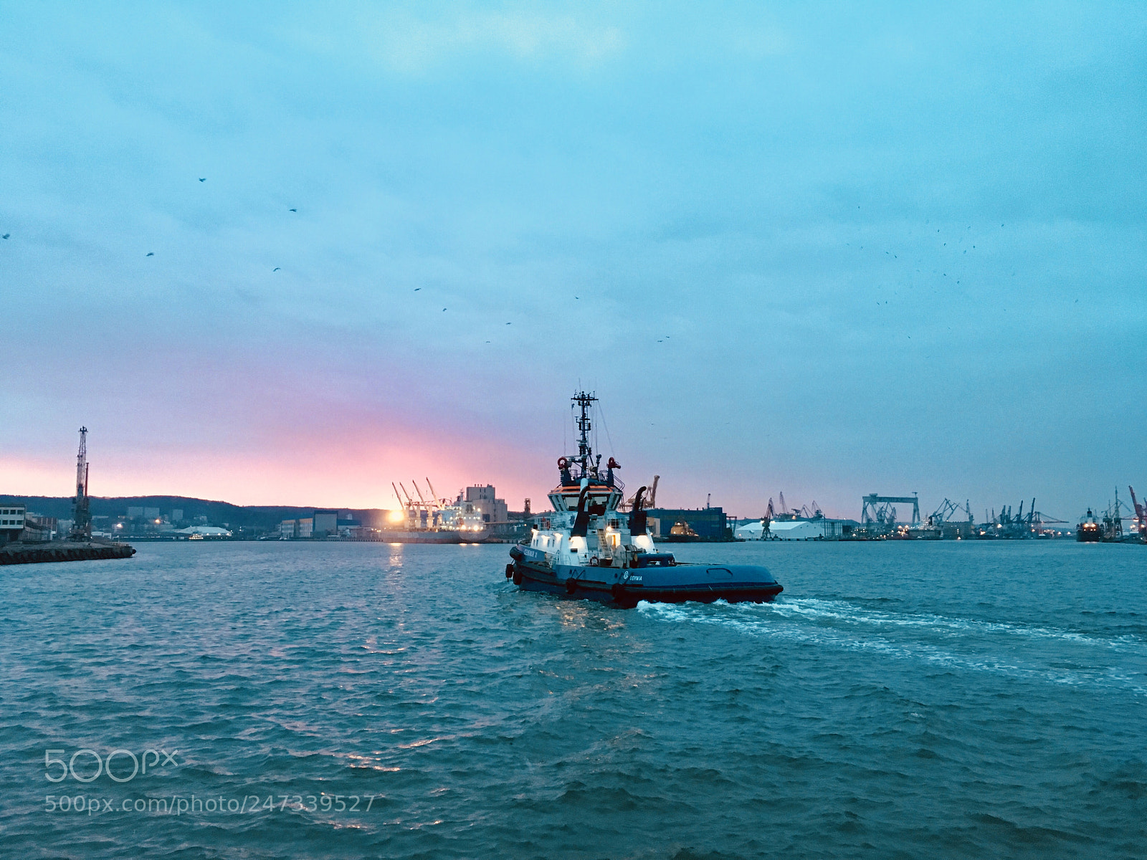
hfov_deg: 61.7
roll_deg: -0.9
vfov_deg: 48.2
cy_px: 430
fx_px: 961
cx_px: 574
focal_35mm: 29
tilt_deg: +7.5
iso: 160
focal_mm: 4.15
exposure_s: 1/33
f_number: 2.2
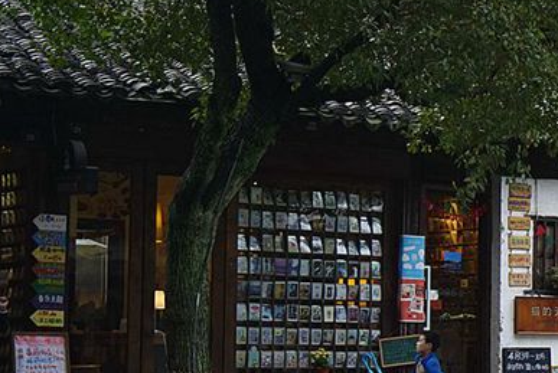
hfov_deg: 14.6
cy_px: 291
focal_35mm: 127
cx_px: 932
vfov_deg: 10.8
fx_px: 1971
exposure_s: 1/80
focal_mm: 35
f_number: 4
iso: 250
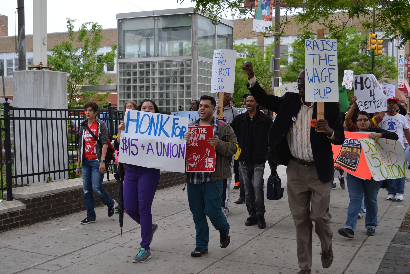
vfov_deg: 28.1
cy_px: 137
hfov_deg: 41.1
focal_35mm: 48
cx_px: 205
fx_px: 547
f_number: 4.8
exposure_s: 1/320
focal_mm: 32
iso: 400
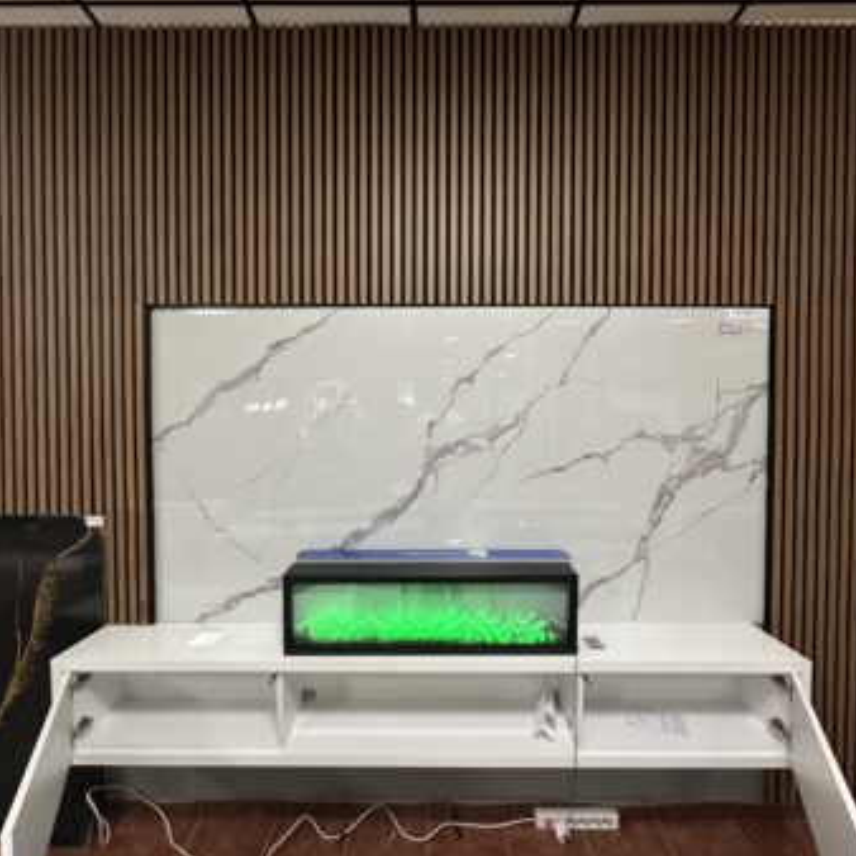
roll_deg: -0.5
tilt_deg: -0.9
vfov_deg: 84.0
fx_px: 476
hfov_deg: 84.0
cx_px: 433
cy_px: 438
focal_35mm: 17
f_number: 2.2
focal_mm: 2.22
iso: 160
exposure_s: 1/50
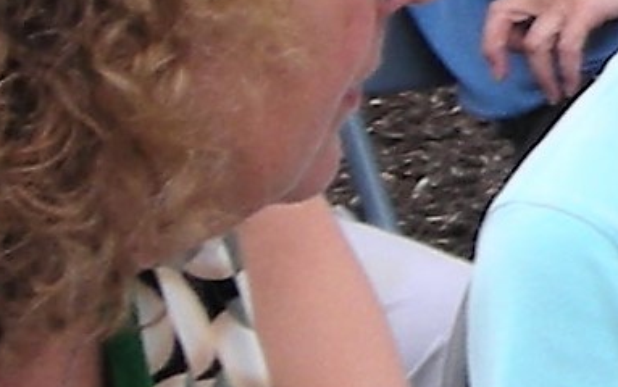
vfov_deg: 4.7
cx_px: 1463
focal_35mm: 274
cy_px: -341
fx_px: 4618
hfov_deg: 7.2
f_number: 3.2
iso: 50
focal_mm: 6.3
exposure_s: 1/93.6
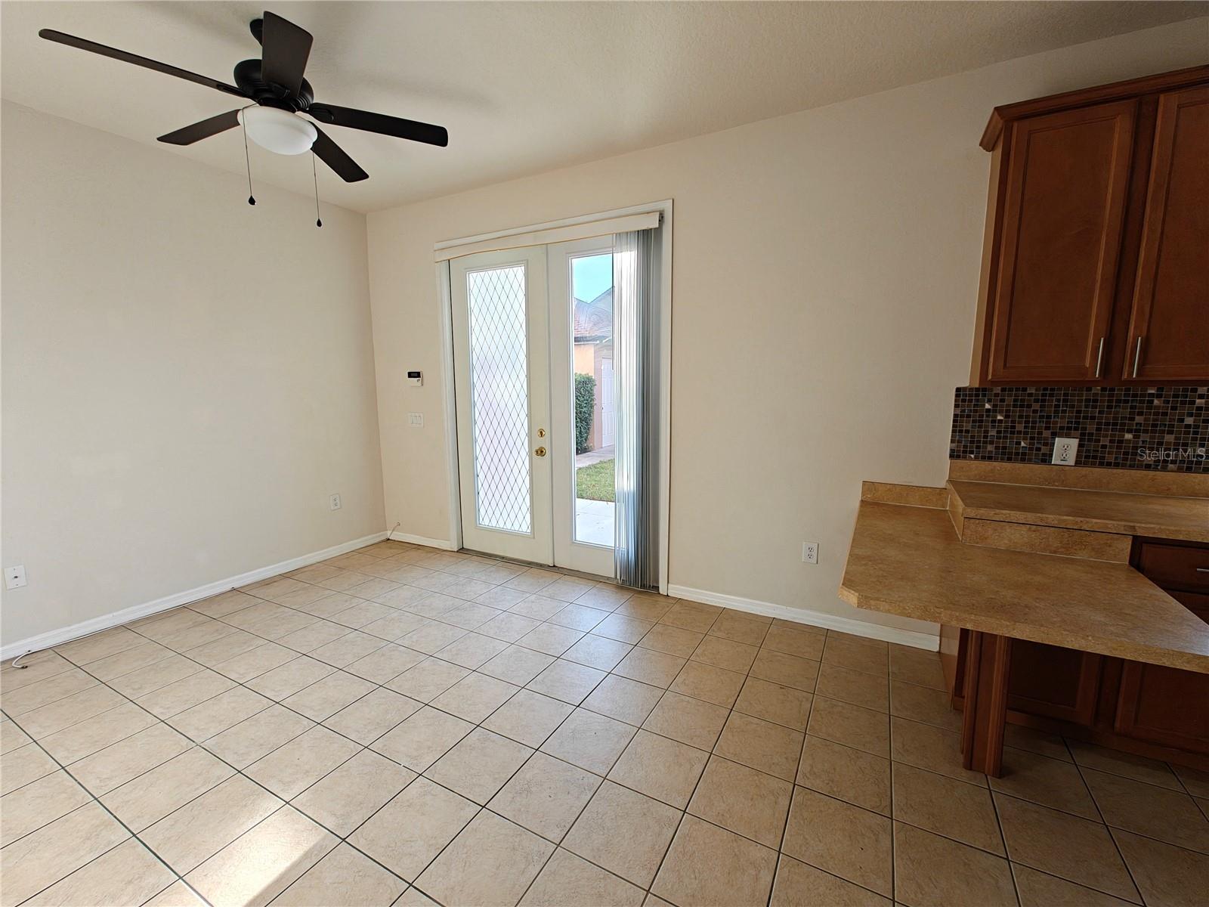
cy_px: 454
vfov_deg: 85.7
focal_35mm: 14
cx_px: 604
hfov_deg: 102.1
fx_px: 489
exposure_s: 1/100
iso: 64
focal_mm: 2.62
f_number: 2.2
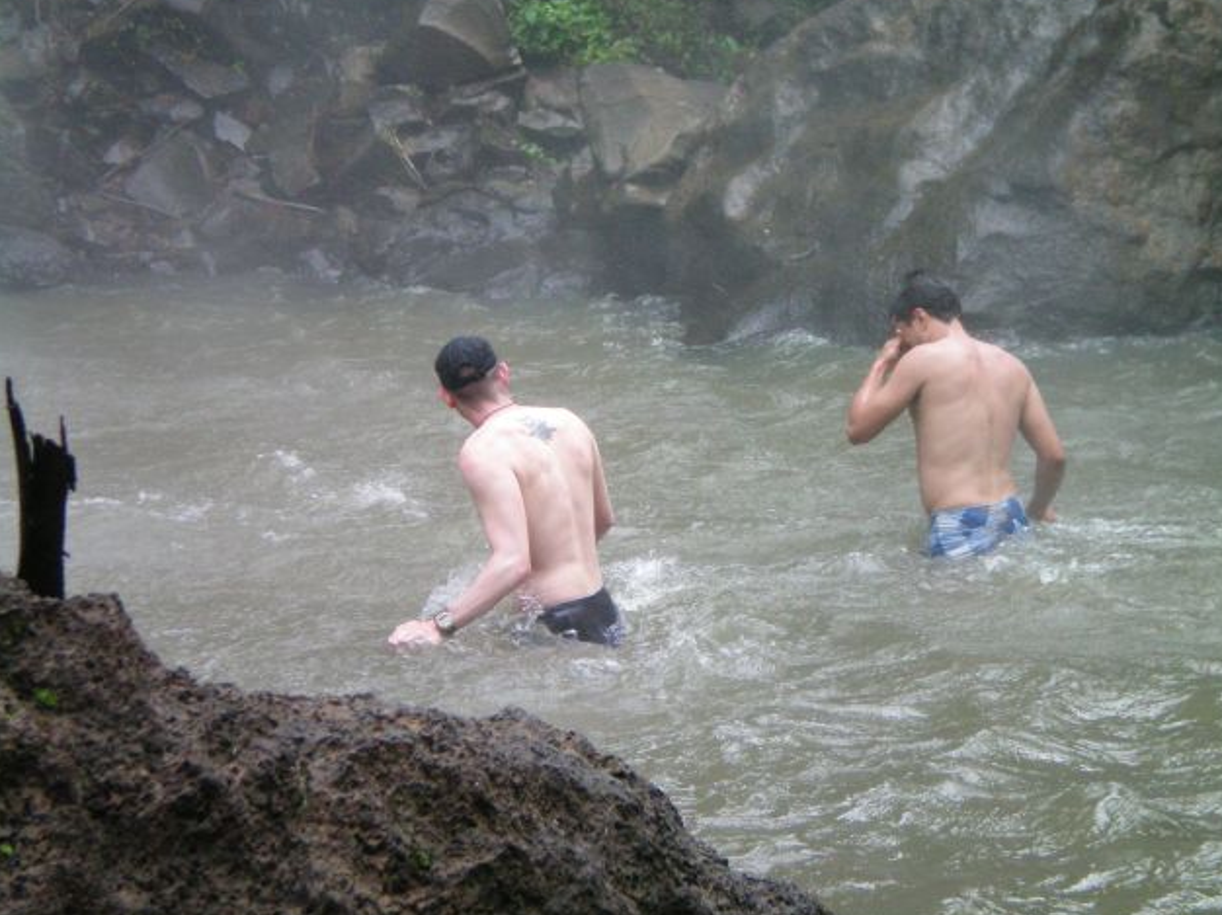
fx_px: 4199
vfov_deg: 12.4
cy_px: 449
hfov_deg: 16.6
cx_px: 631
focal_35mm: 119
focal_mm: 18.9
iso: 200
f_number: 5.9
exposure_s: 1/125
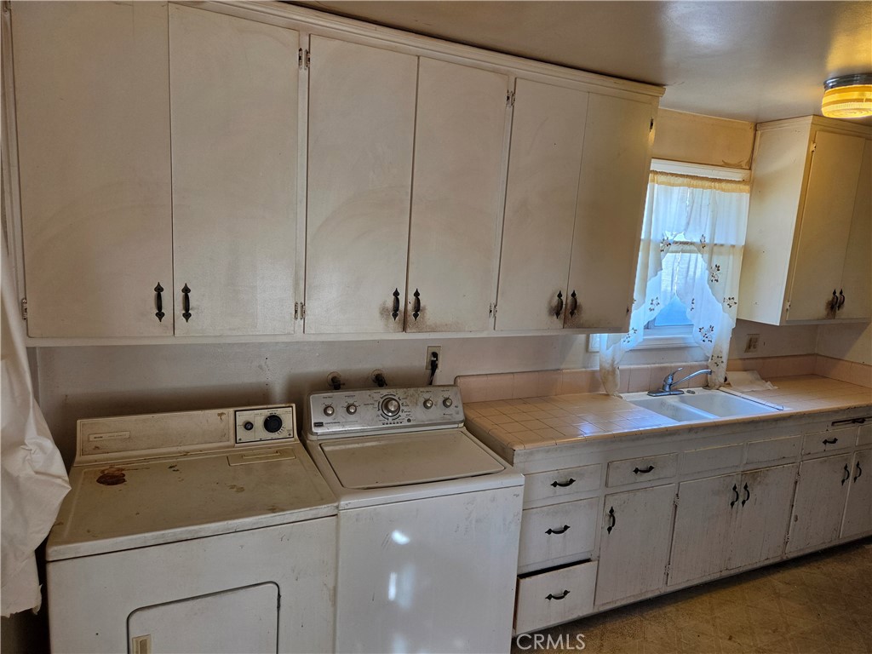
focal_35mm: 23
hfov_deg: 73.9
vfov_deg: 58.9
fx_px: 579
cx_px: 436
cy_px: 327
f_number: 1.8
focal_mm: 5.4
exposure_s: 1/180
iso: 160
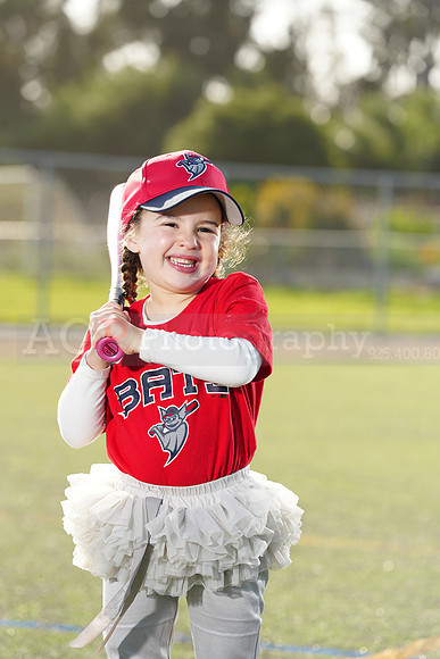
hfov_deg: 9.2
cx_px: 220
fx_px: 2748
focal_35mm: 150
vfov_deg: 13.7
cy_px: 330
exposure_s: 1/250
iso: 100
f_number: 5
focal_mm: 150
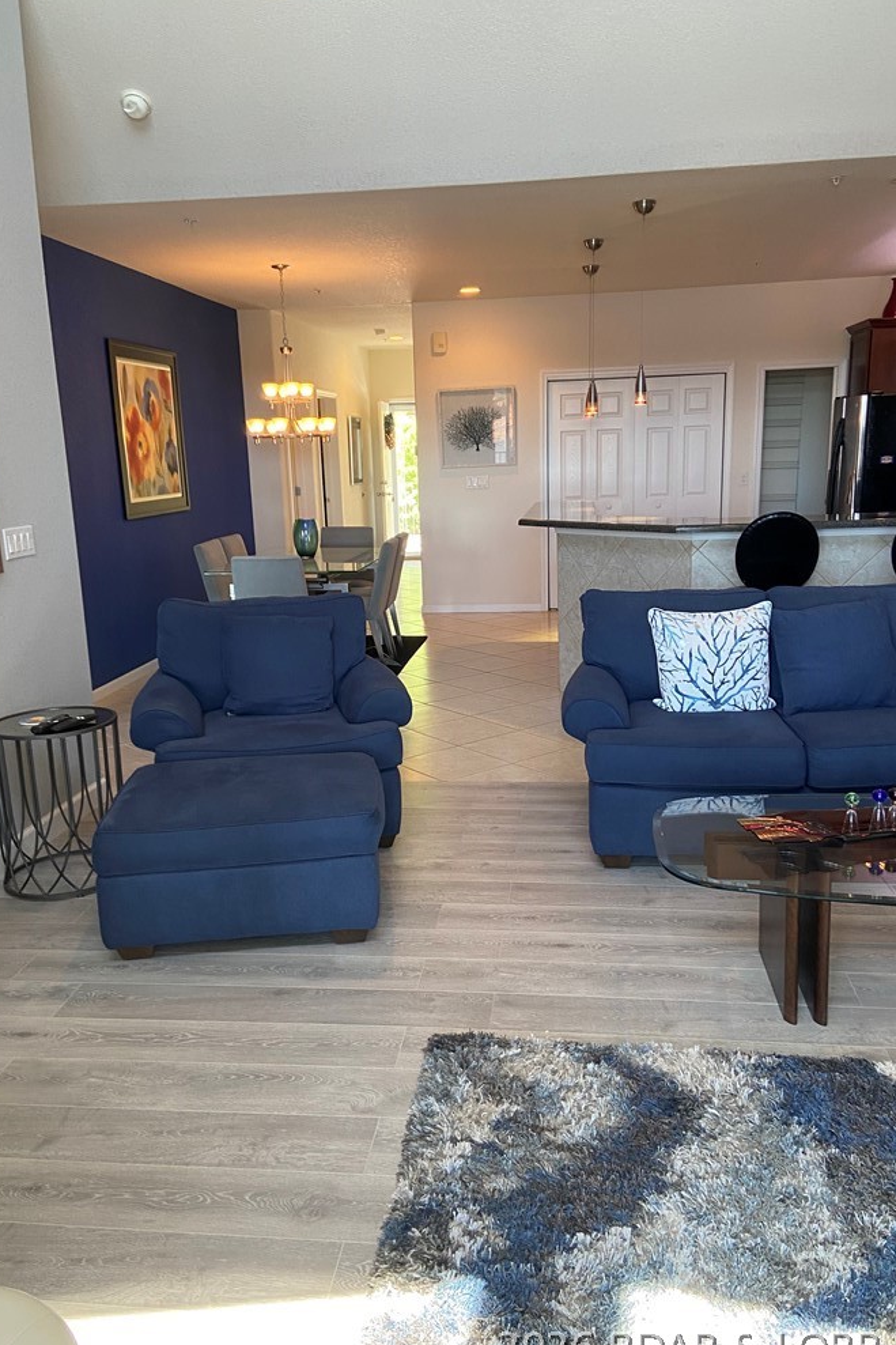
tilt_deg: -11.8
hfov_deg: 46.4
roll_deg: +1.3
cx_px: 461
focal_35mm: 28
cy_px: 681
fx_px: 1046
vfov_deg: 65.5
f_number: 1.8
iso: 100
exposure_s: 1/60
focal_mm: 4.25
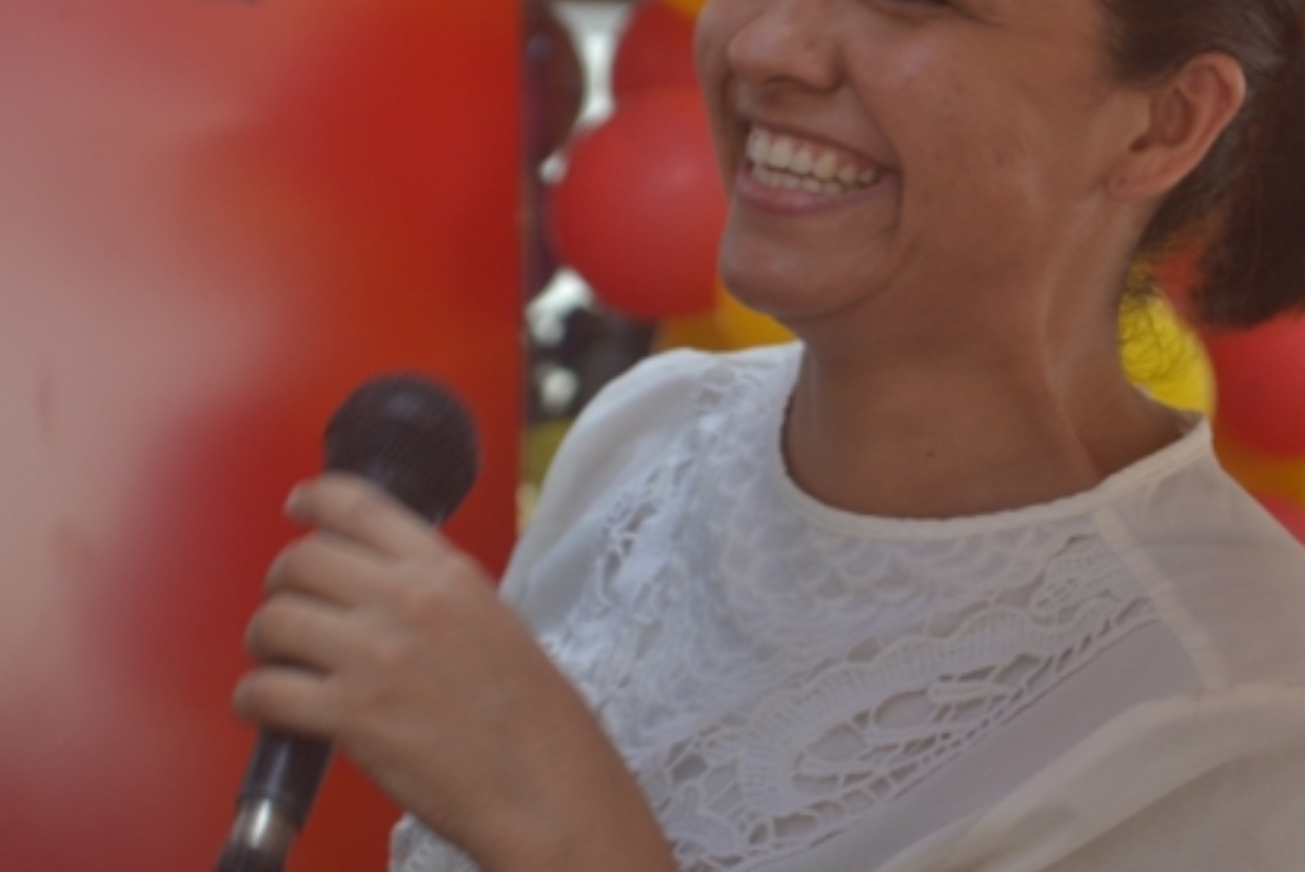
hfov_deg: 16.0
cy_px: 292
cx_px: 904
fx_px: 4635
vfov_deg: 10.7
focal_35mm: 128
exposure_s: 1/125
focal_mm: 55
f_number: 5.6
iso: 140
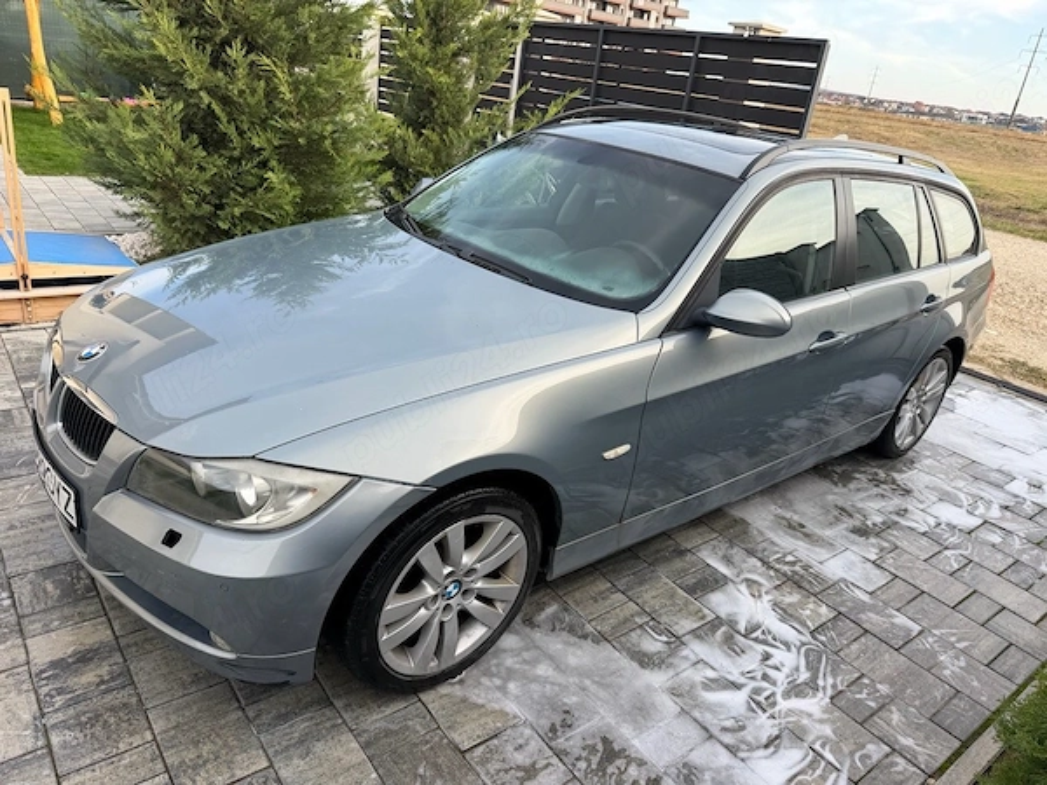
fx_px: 726
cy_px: 392
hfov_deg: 71.6
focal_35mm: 24
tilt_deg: -23.8
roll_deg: -6.7
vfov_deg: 56.8
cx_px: 524
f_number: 1.78
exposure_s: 1/750
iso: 80
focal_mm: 6.76
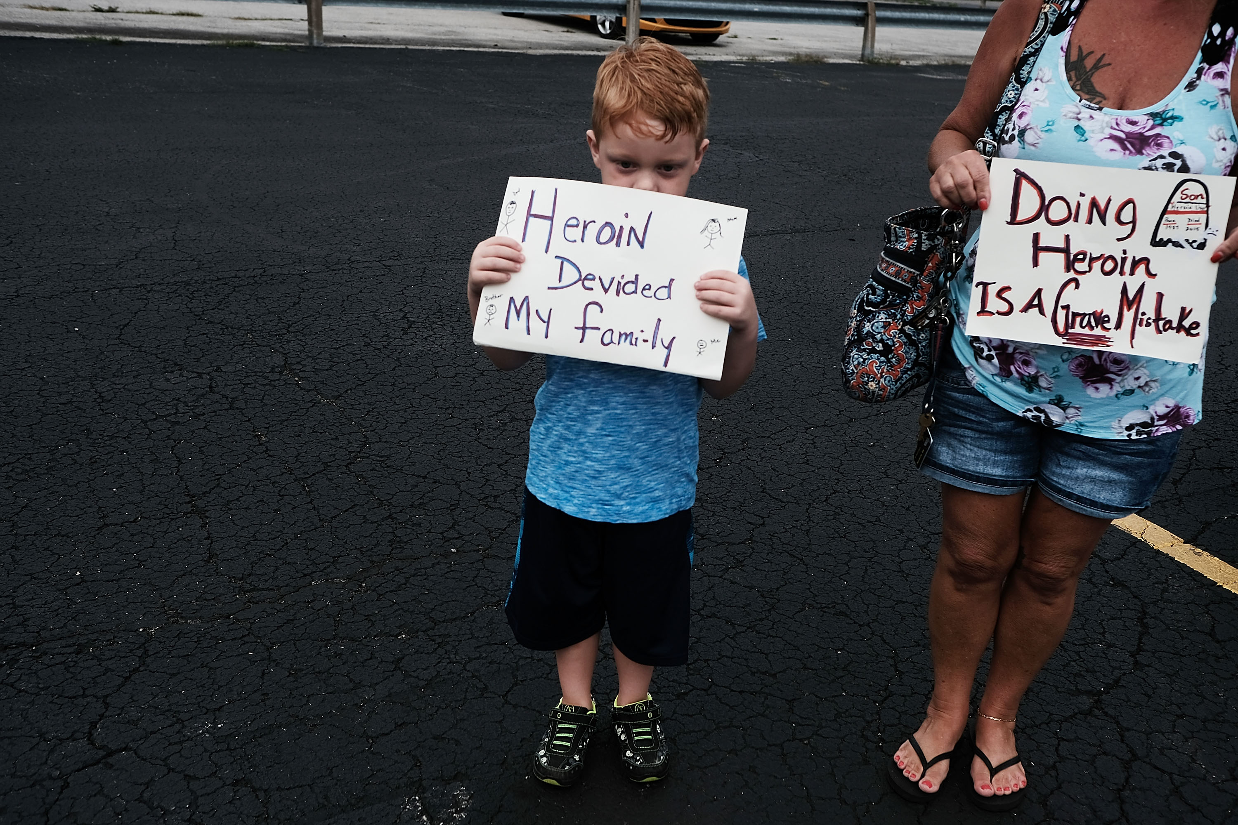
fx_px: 1204
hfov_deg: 54.4
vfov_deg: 37.9
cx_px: 619
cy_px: 412
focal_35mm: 35
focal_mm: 23
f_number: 4
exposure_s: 1/1500
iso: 100
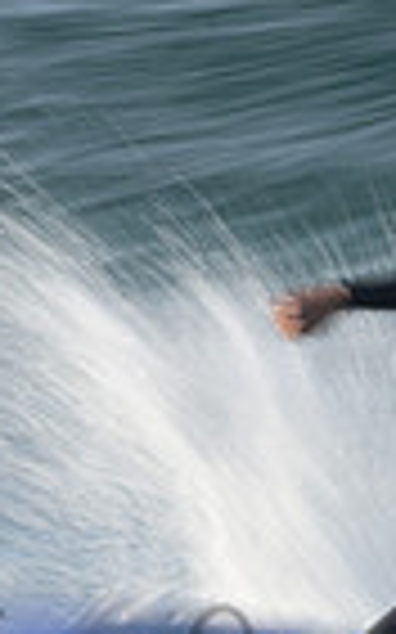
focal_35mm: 3150
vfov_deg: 0.7
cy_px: 636
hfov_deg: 0.4
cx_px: 382
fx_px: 54449
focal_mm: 500
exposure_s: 1/20
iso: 125
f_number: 29
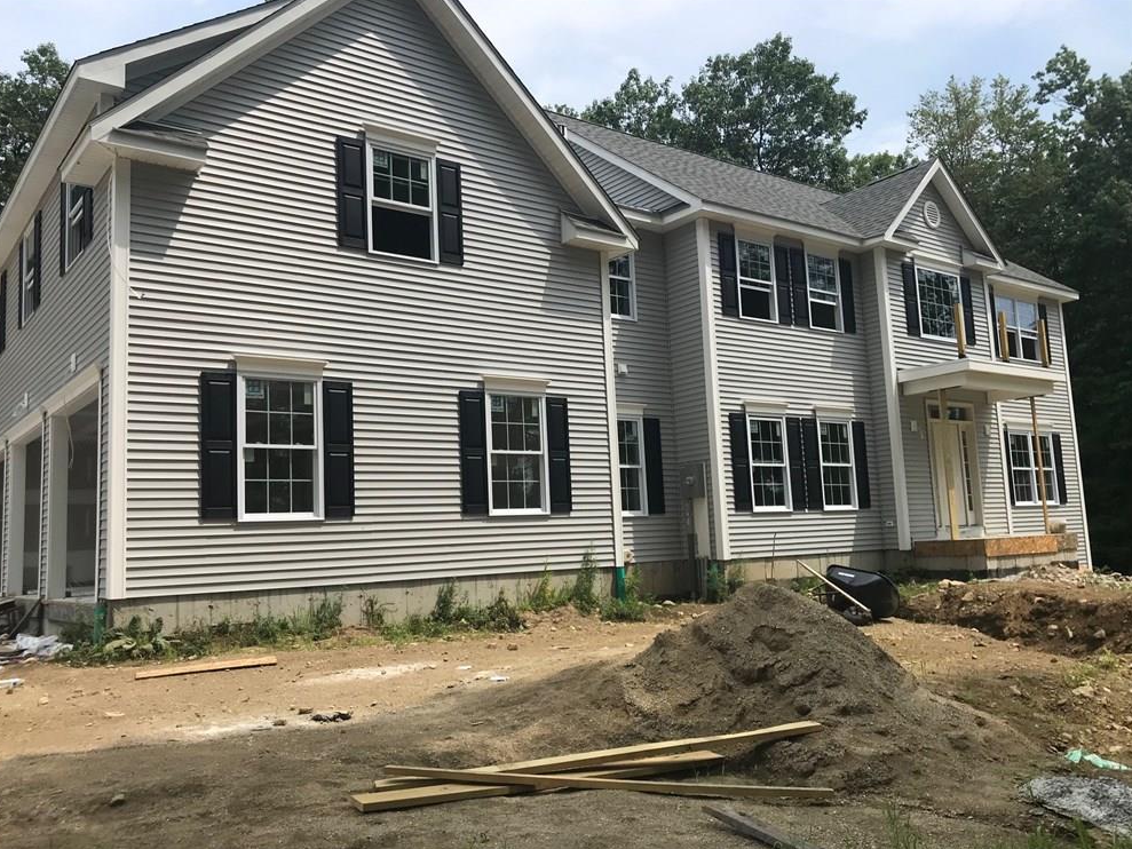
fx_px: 948
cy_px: 431
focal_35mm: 29
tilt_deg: +6.8
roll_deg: +2.3
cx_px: 552
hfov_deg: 61.6
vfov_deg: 48.2
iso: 20
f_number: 1.8
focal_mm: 3.99
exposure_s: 1/2740
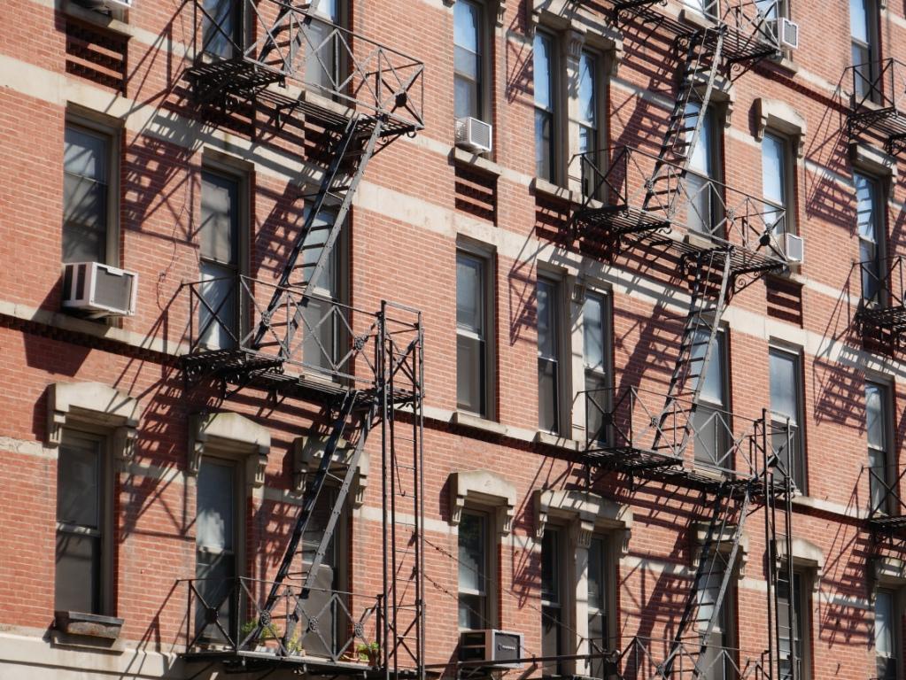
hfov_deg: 17.9
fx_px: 2880
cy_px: 340
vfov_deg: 13.5
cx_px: 453
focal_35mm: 110
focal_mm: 55
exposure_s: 1/320
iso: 200
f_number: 7.1
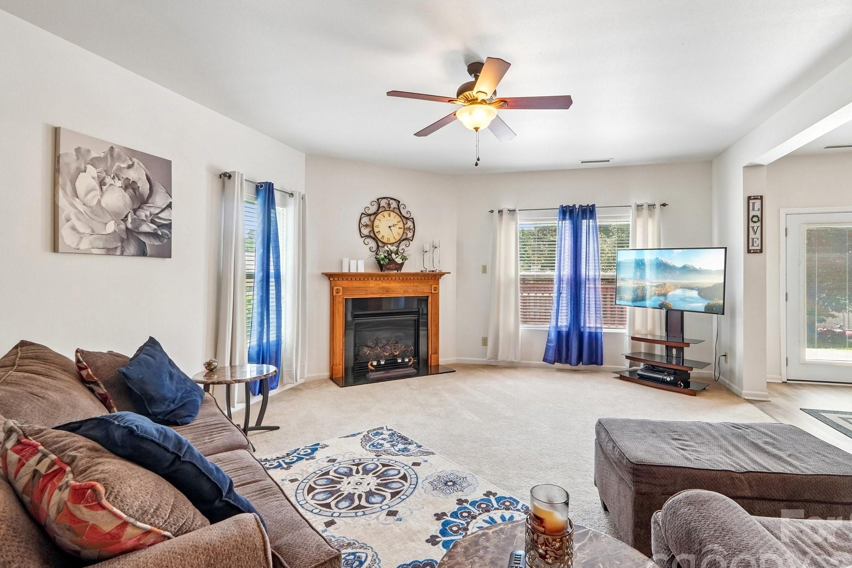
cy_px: 280
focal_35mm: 17
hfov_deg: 93.2
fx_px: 402
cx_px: 448
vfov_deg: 70.4
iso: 400
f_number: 8
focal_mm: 10
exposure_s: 1/10
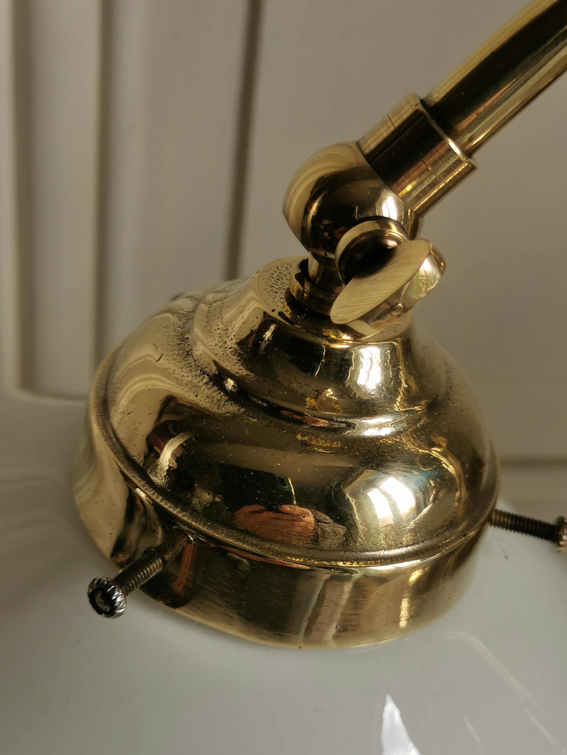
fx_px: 1223
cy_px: 378
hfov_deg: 26.1
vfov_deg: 34.3
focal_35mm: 56
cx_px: 284
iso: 50
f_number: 1.8
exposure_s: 1/217
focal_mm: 5.58
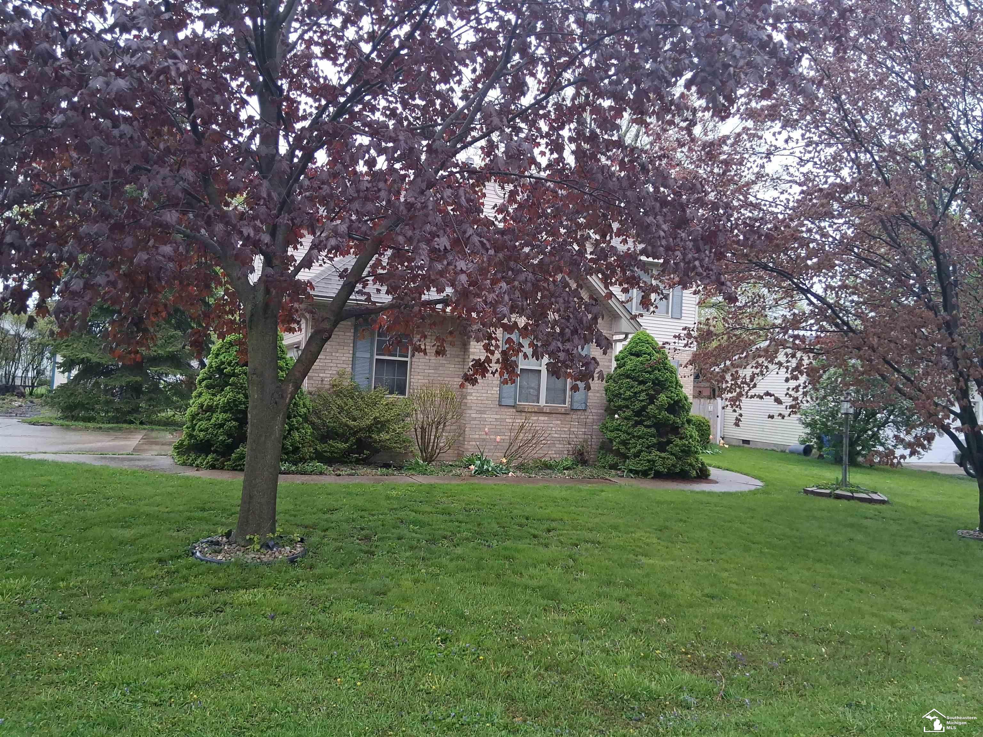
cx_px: 492
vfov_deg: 53.1
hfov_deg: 67.3
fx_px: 738
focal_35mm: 26
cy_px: 368
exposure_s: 1/120
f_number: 1.8
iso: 200
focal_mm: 3.98
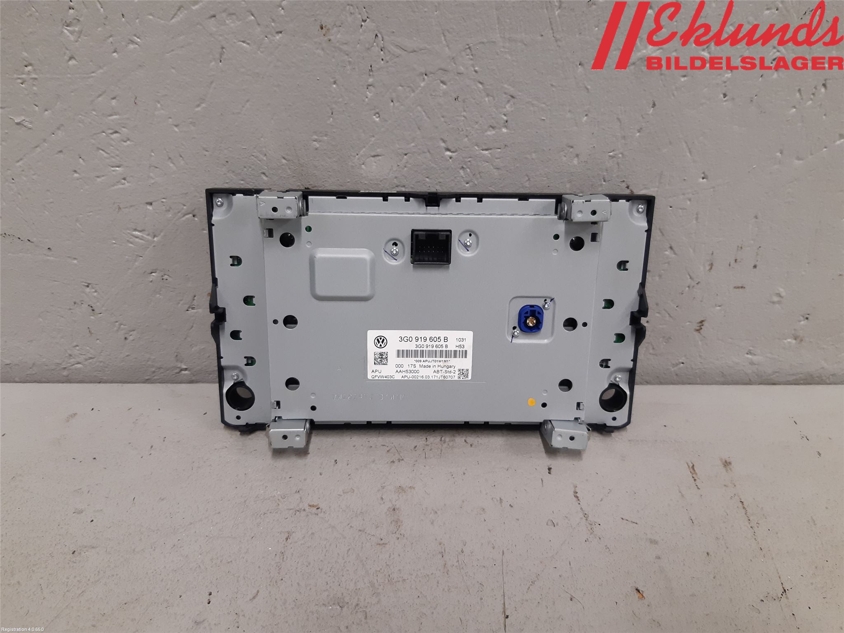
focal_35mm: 26
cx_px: 422
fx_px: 634
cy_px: 316
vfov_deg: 53.1
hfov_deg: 67.3
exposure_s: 1/50
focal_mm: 3.93
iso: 125
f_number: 1.7
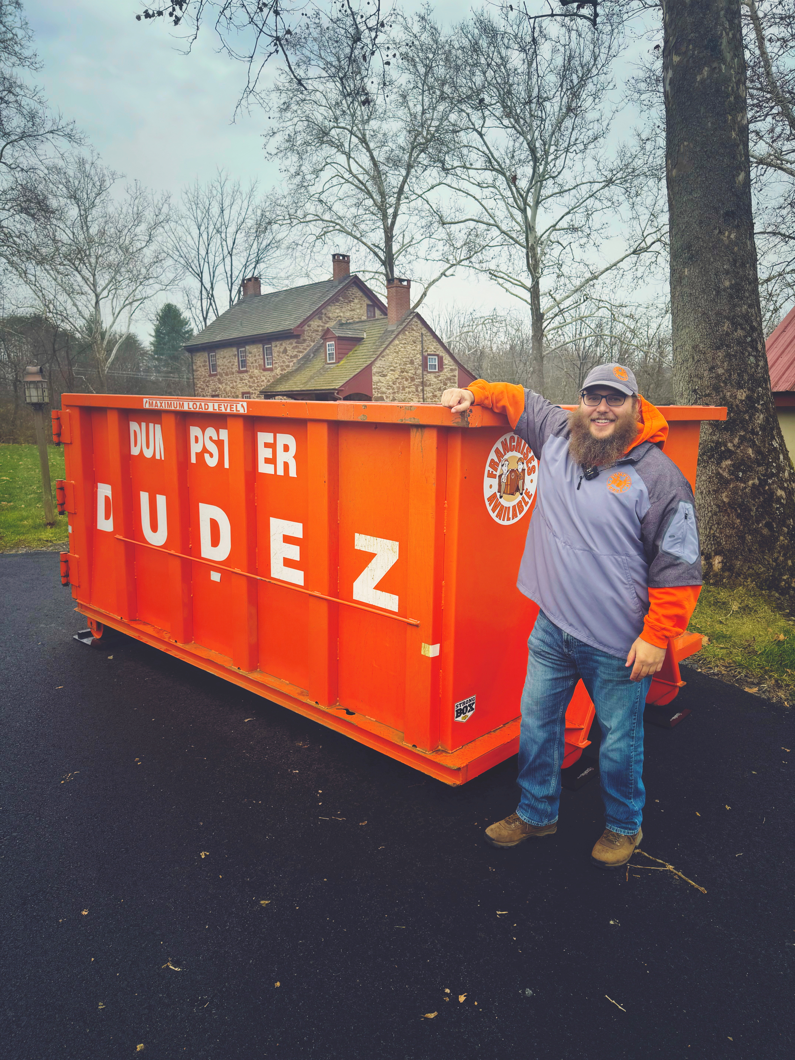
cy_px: 530
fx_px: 735
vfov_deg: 71.6
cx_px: 398
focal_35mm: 24
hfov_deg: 56.8
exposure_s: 1/422
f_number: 1.78
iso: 80
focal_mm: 6.76
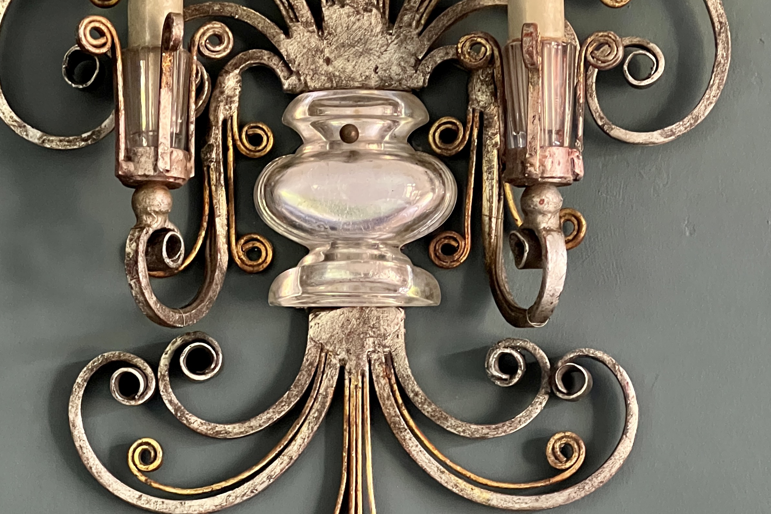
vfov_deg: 10.1
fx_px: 2913
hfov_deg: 15.1
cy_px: 82
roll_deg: +0.2
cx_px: 366
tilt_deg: +11.7
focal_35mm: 136
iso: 800
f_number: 2.8
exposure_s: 1/41
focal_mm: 9
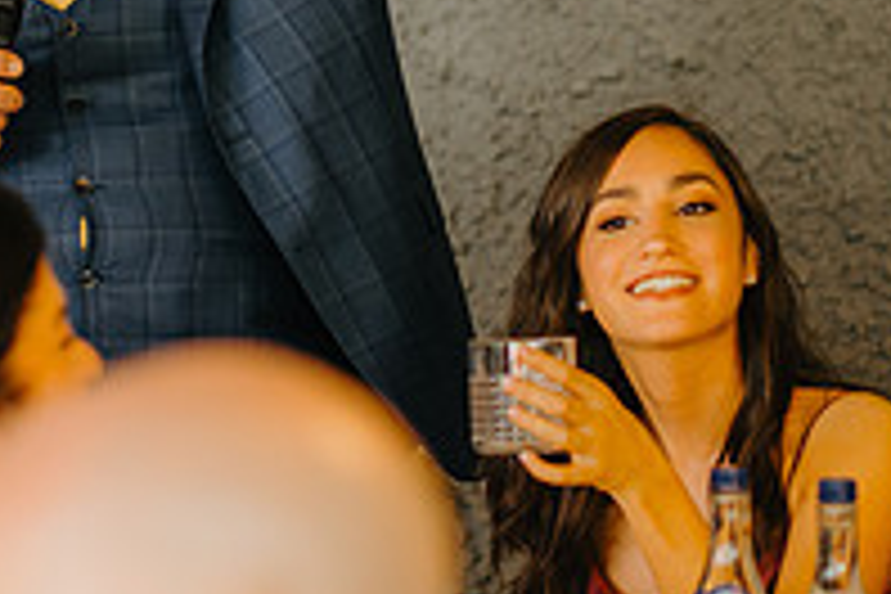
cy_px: -202
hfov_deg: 7.6
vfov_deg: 5.1
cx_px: 67
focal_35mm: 270
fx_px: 6682
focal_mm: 85
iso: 1250
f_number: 2
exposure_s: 1/200
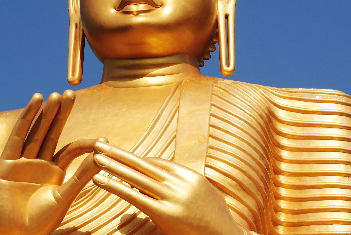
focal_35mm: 216
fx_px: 2109
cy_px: 59
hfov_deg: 9.5
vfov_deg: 6.4
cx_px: 152
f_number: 10
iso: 100
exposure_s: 1/320
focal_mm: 86
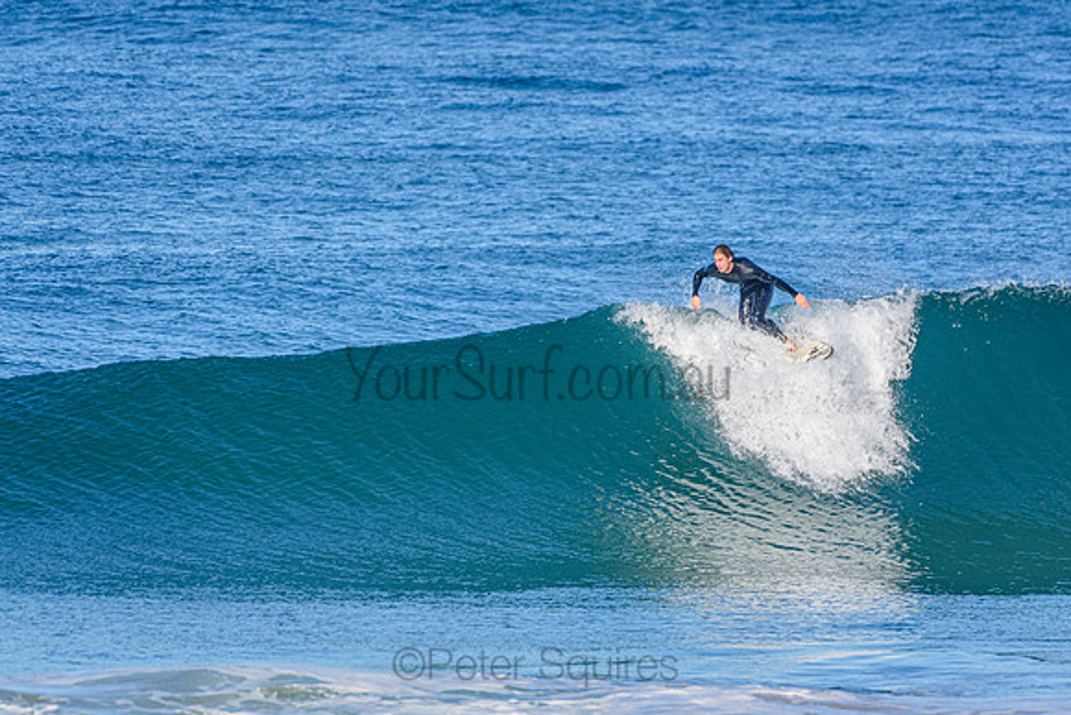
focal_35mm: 750
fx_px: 22317
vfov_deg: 1.8
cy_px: 358
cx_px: 536
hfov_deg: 2.7
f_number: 5.6
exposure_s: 1/2000
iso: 450
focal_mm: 500
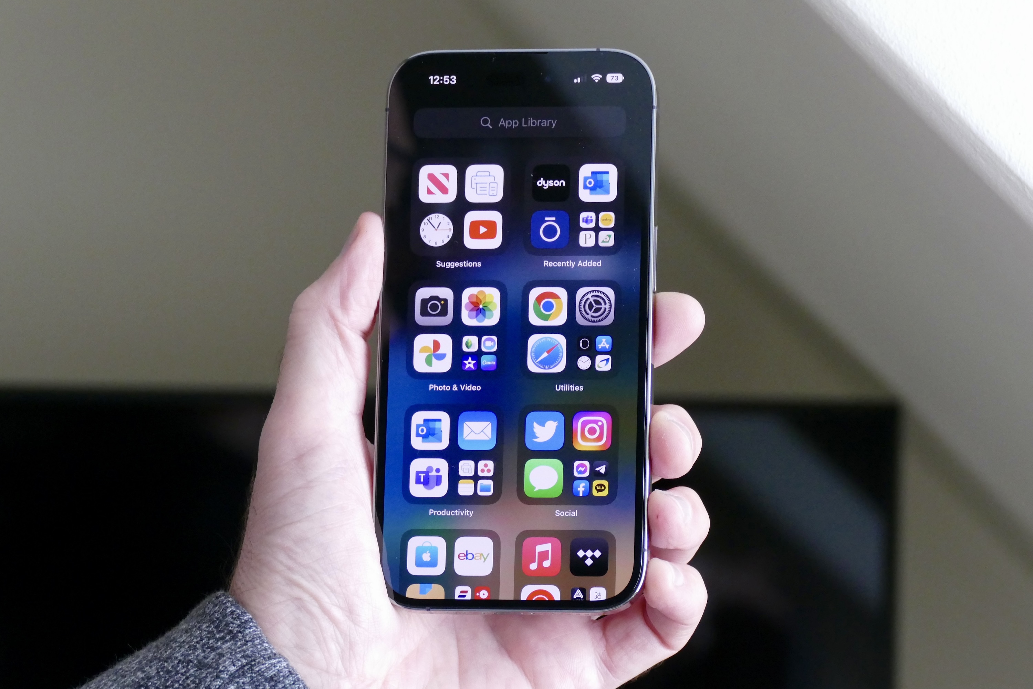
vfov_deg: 9.9
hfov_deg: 14.8
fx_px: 3988
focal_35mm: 139
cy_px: 344
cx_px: 516
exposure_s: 1/80
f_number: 3.9
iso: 1250
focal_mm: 50.69
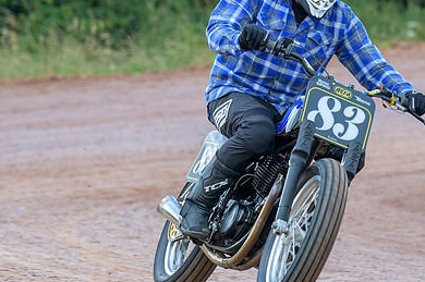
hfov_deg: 4.6
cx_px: 306
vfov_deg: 3.1
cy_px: 111
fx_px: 5270
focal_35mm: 447
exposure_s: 1/400
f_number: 4
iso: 250
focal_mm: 160
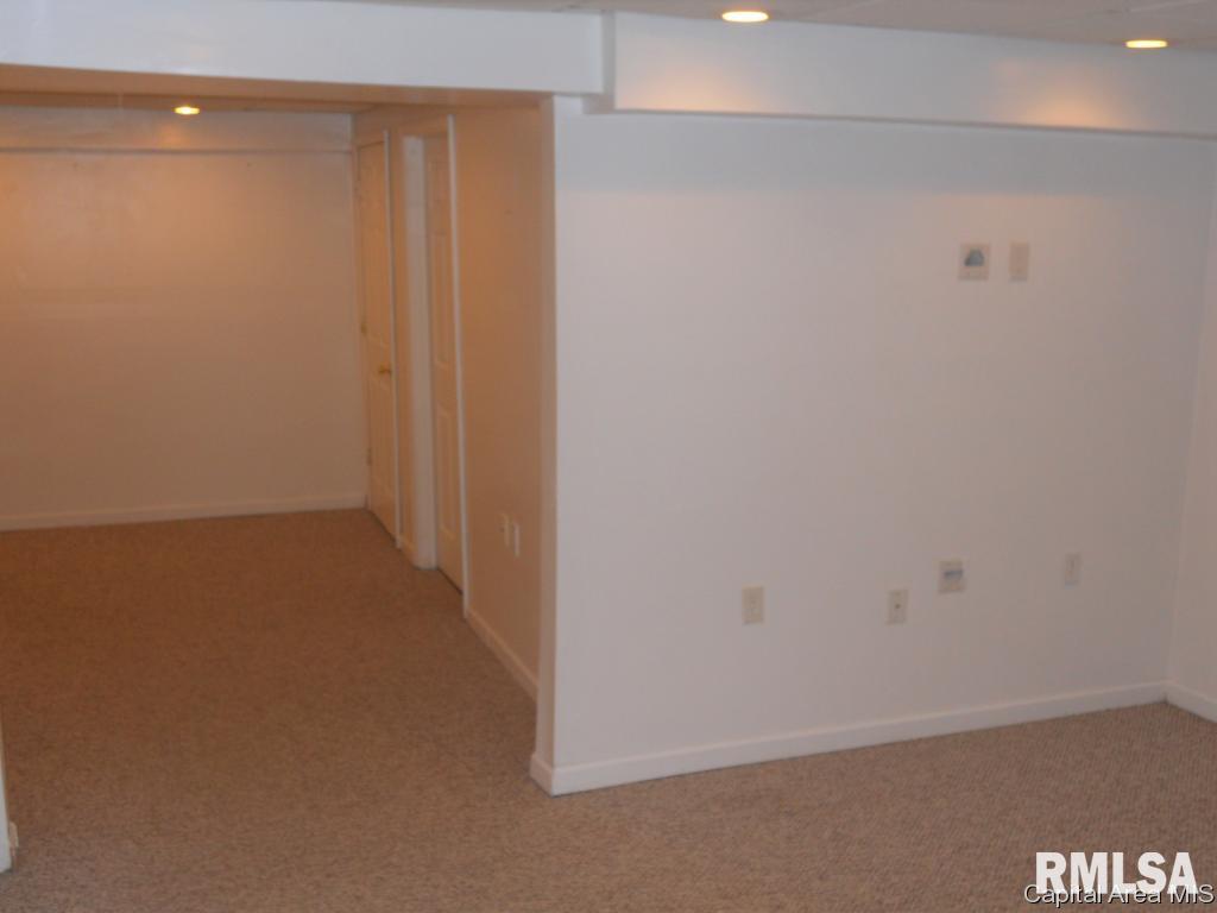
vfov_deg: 39.7
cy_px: 456
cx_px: 608
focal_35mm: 36
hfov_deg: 51.4
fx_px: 1266
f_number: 3
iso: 100
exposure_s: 1/30
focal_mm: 6.4
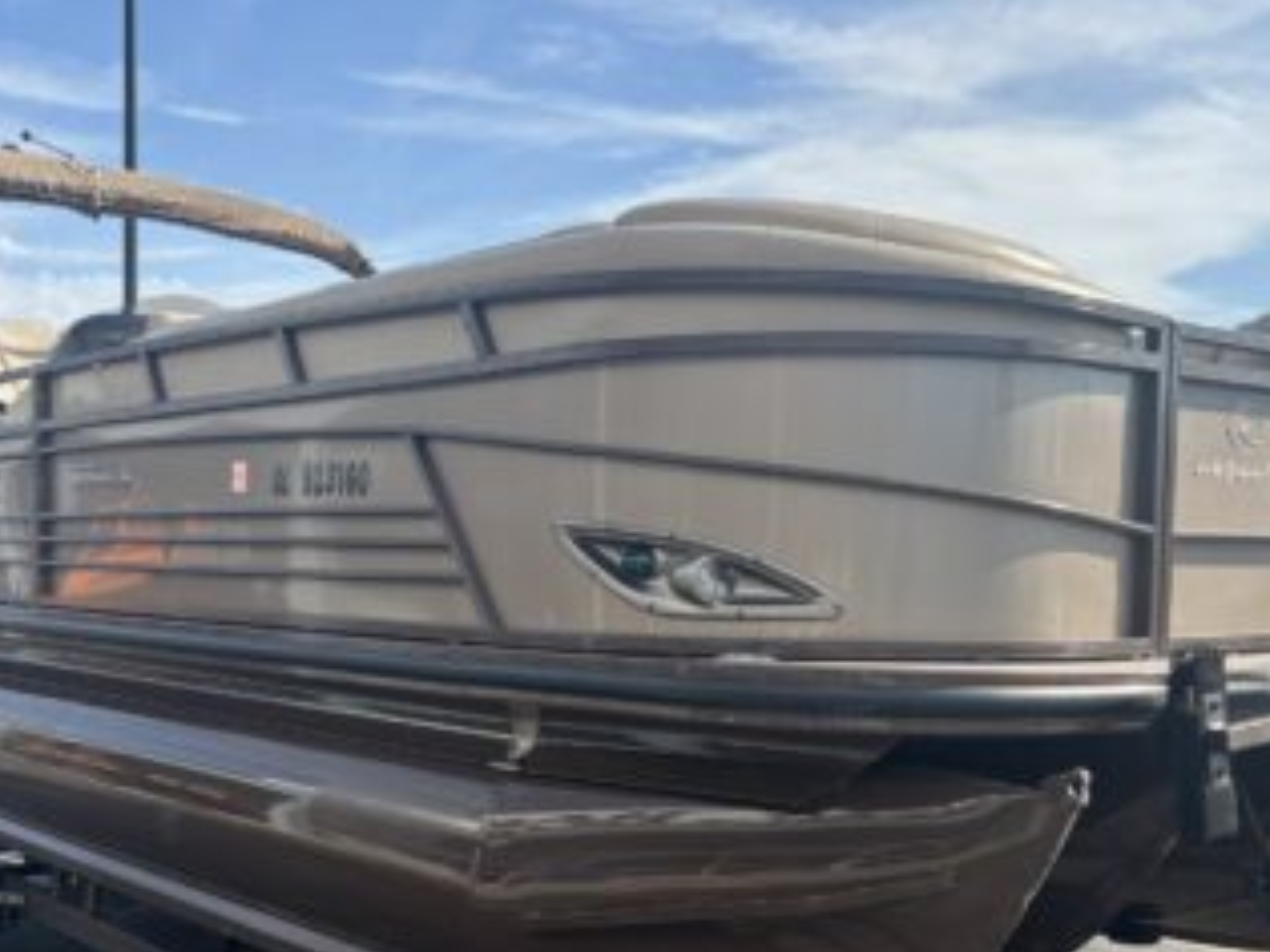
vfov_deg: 32.4
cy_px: 670
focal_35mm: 44
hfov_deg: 42.9
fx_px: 1614
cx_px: 583
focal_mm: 5.96
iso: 50
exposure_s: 1/2151
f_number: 1.6
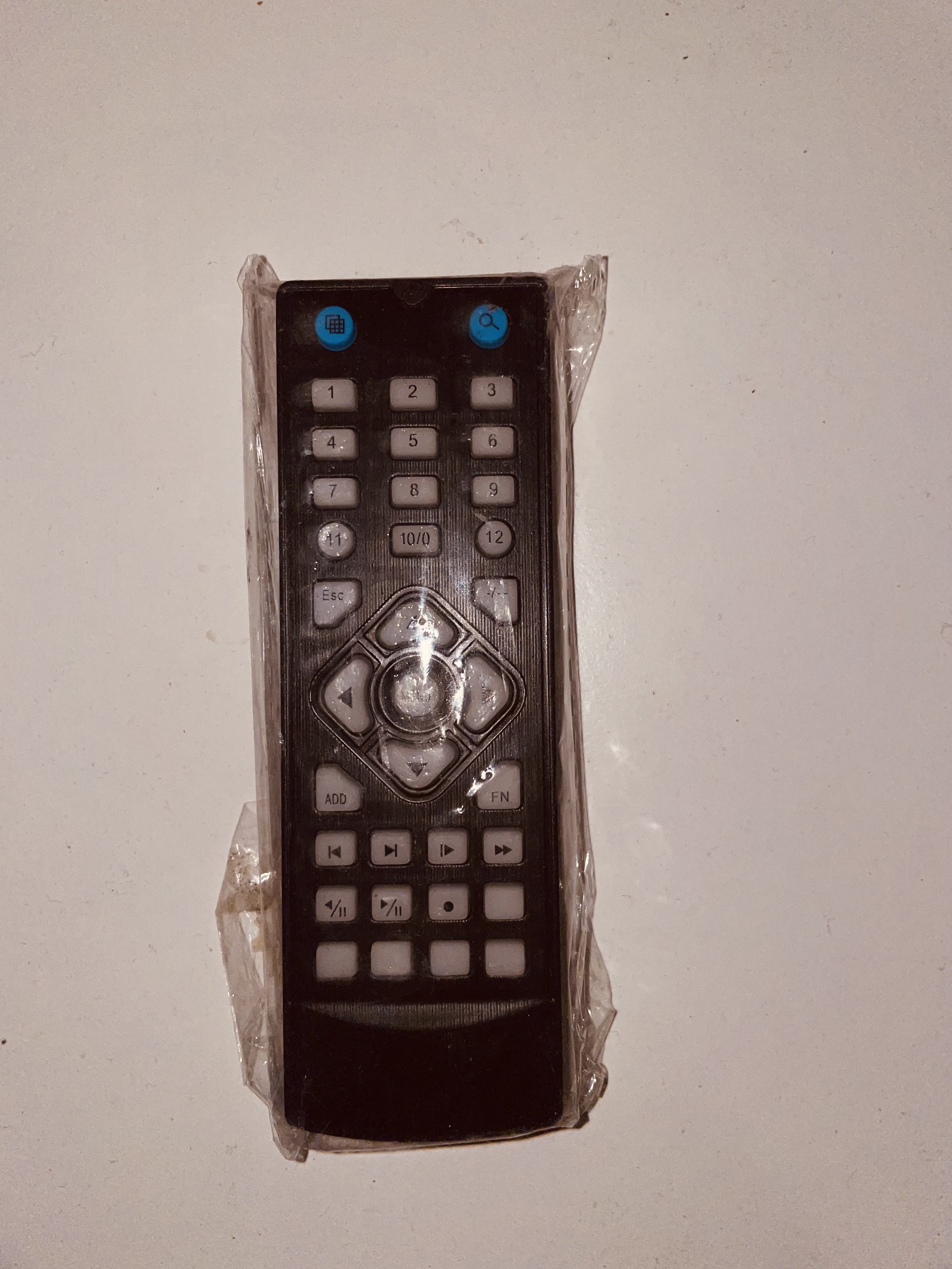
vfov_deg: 67.3
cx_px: 476
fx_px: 953
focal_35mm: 26
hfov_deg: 53.1
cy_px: 634
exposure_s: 1/80
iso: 32
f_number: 1.6
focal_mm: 4.2
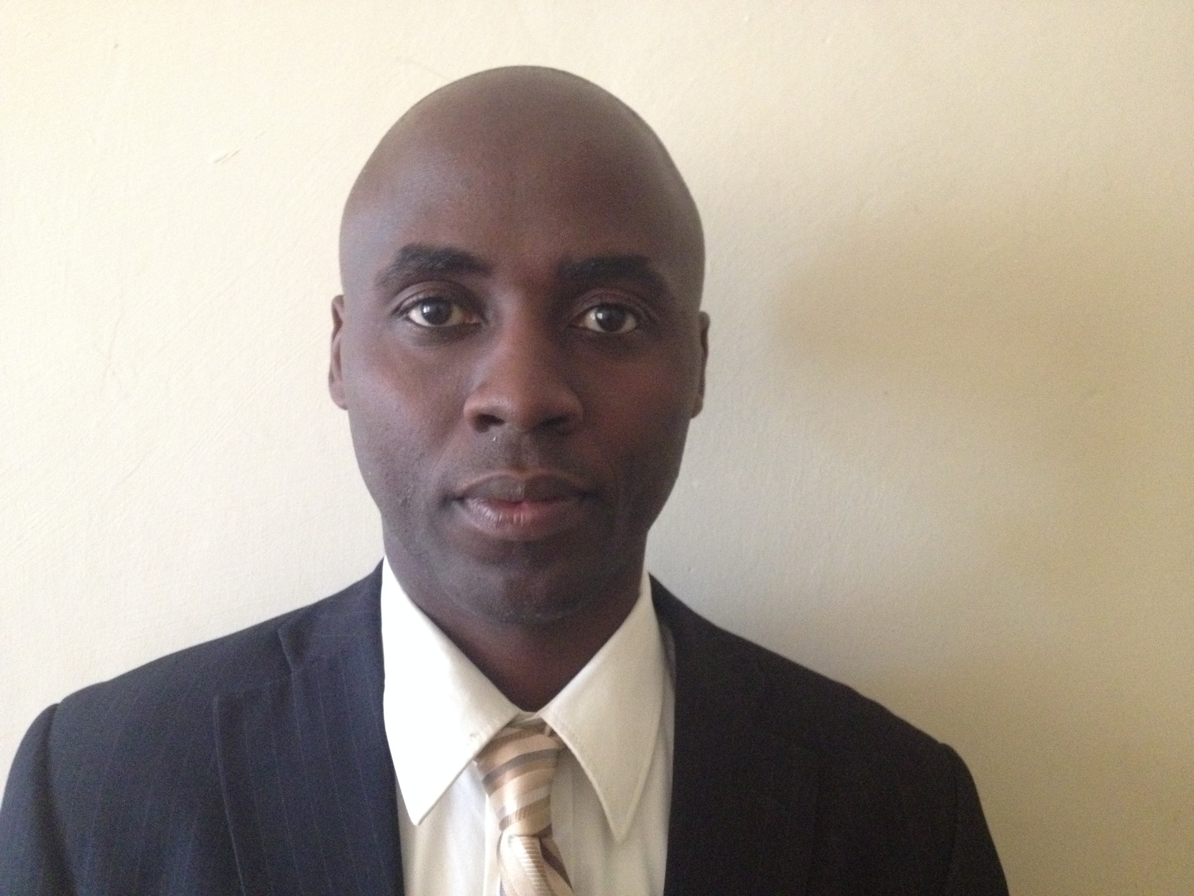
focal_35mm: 35
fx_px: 1207
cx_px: 597
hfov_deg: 52.6
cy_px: 448
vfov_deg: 40.7
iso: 500
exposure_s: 1/15
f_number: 2.4
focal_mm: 4.28
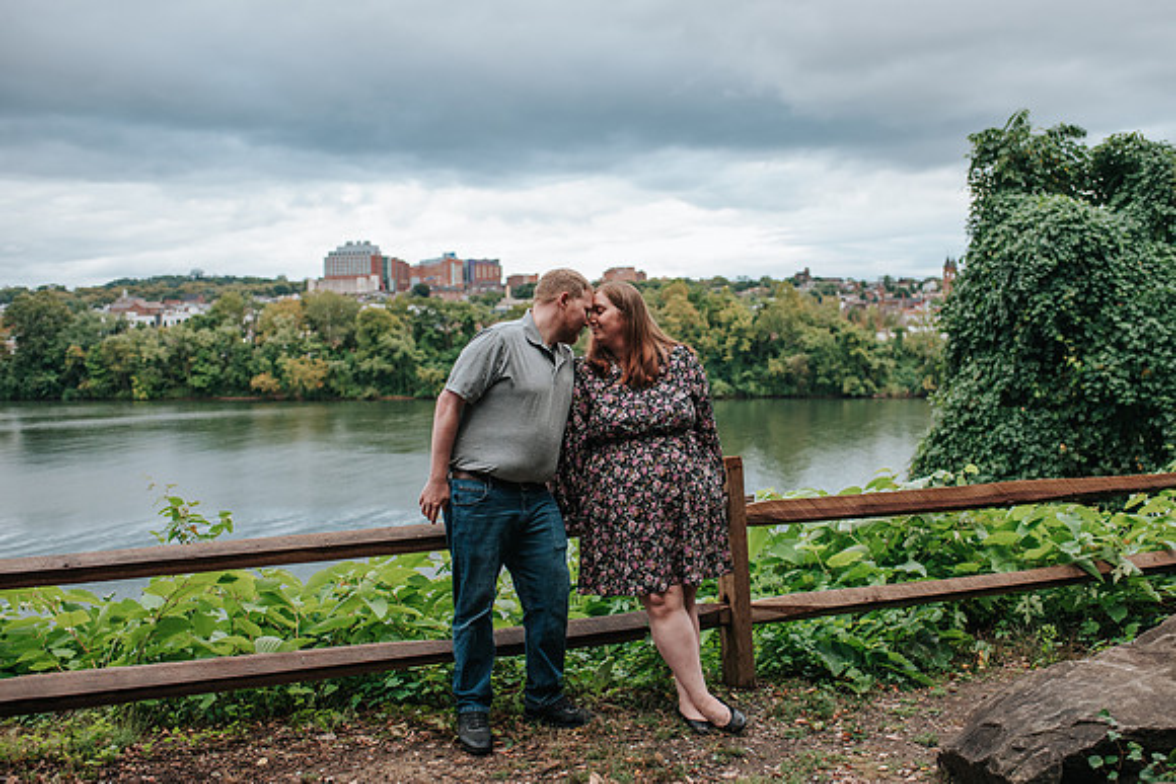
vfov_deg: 34.3
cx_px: 636
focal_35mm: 39
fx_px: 1271
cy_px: 424
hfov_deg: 49.6
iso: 720
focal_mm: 35
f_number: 3.2
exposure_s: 1/800
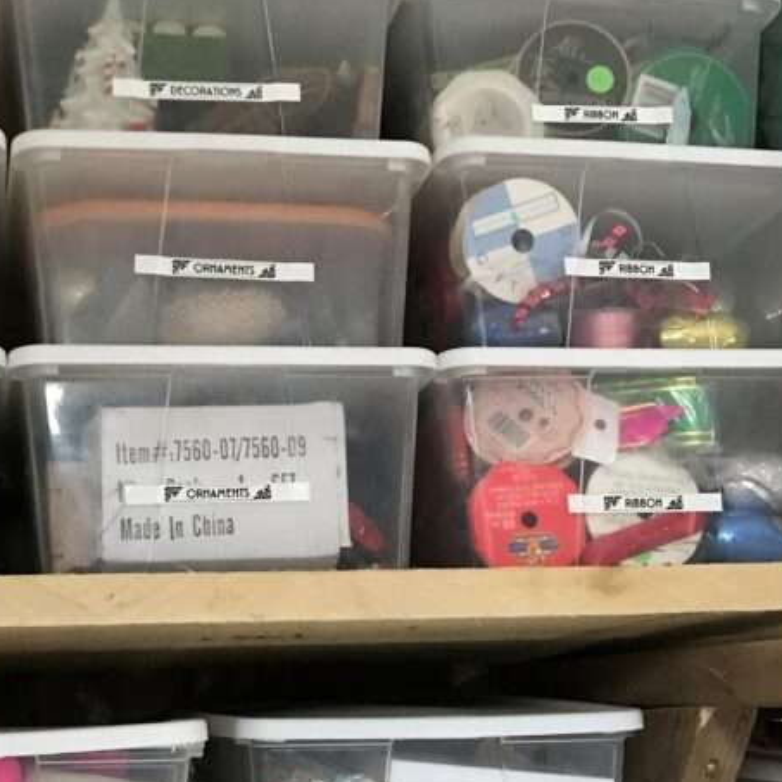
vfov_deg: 30.5
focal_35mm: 56
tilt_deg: +12.0
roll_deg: +1.9
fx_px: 1431
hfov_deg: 30.2
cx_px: 226
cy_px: 433
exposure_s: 1/15
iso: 100
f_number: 1.8
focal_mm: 3.99
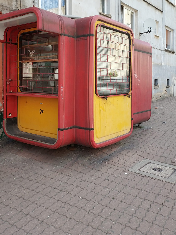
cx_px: 72
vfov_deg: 43.3
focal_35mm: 43
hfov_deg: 33.5
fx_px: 292
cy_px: 81
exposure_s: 1/276
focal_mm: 4.5
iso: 100
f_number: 2
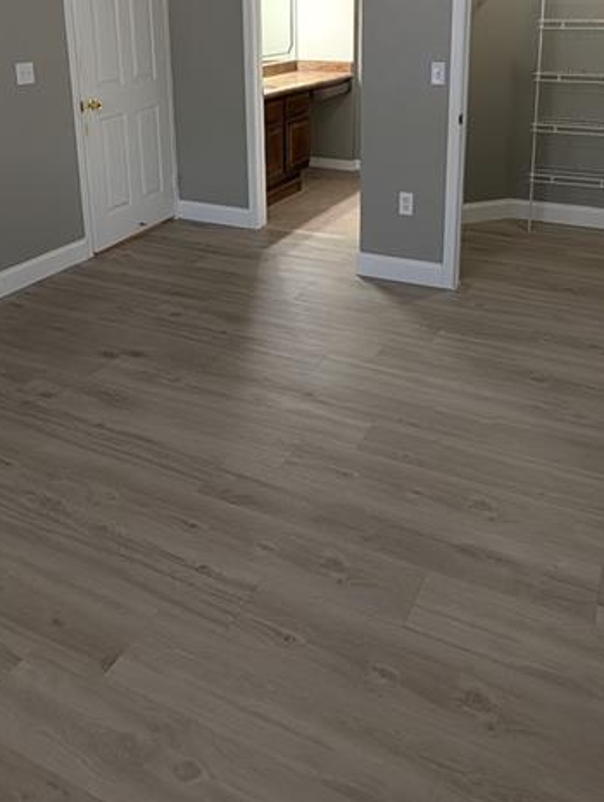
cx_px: 301
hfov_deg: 45.5
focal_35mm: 31
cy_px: 178
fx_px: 720
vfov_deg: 54.8
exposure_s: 1/60
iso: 107
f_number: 1.7
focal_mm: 2.02
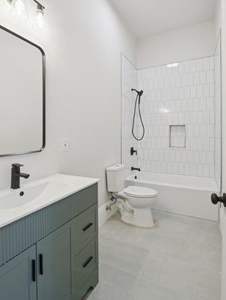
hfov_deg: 71.6
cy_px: 137
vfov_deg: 87.5
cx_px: 115
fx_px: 157
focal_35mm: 18
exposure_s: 1/15
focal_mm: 16
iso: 800
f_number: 13
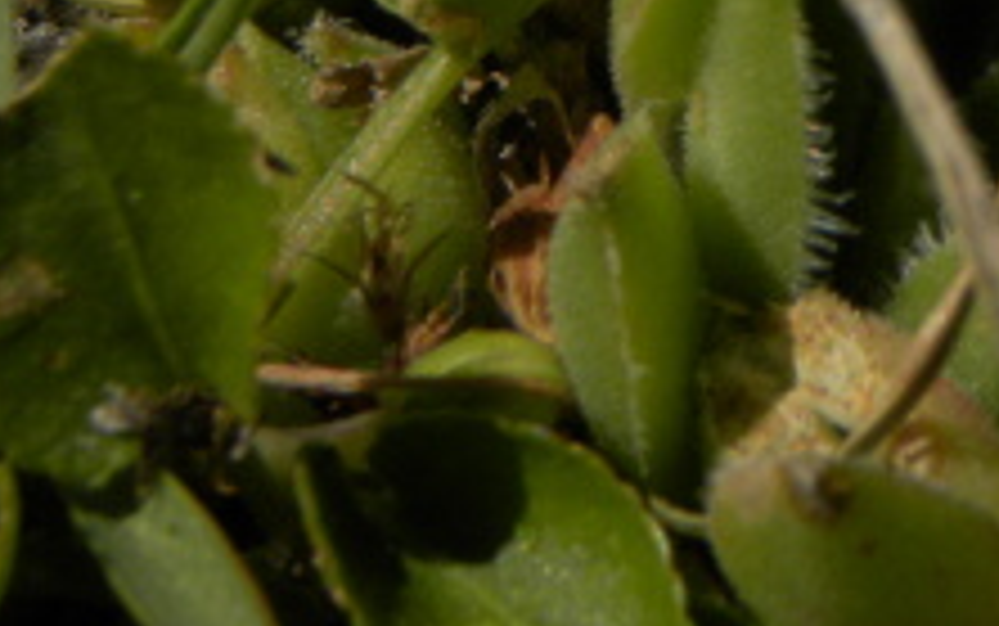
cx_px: 1017
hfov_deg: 7.3
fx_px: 7818
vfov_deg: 4.5
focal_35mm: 287
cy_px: -396
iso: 64
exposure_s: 1/500
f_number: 8
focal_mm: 13.4
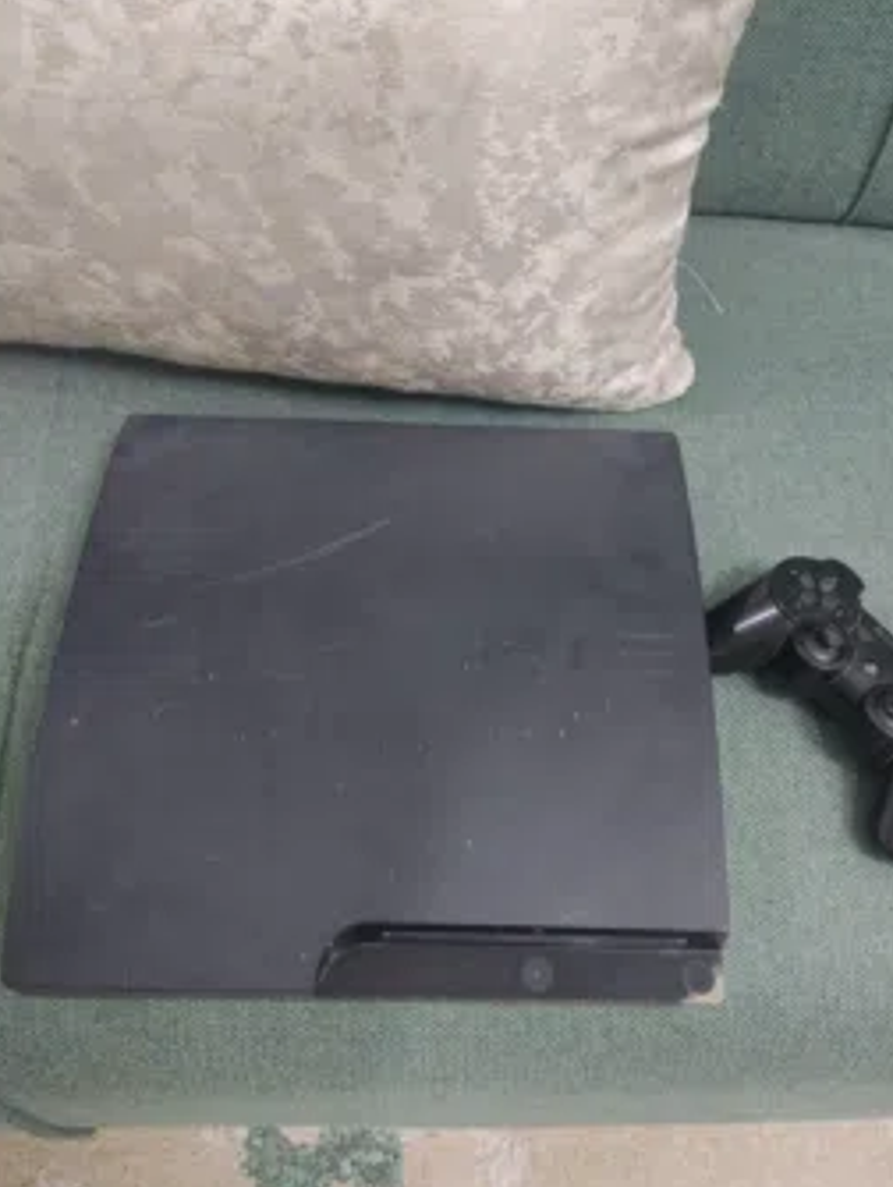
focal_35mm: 31
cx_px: 482
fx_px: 1064
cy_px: 613
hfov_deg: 45.5
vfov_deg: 58.3
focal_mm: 4.74
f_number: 1.79
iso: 754
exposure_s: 1/33
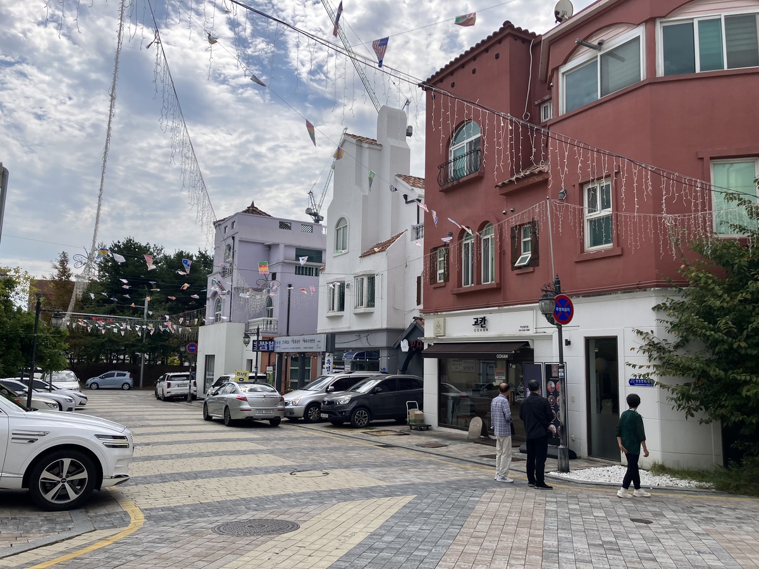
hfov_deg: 63.4
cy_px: 284
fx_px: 614
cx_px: 380
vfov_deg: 49.7
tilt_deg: +7.8
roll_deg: -1.4
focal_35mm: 28
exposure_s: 1/3472
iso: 32
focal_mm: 3.99
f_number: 1.8
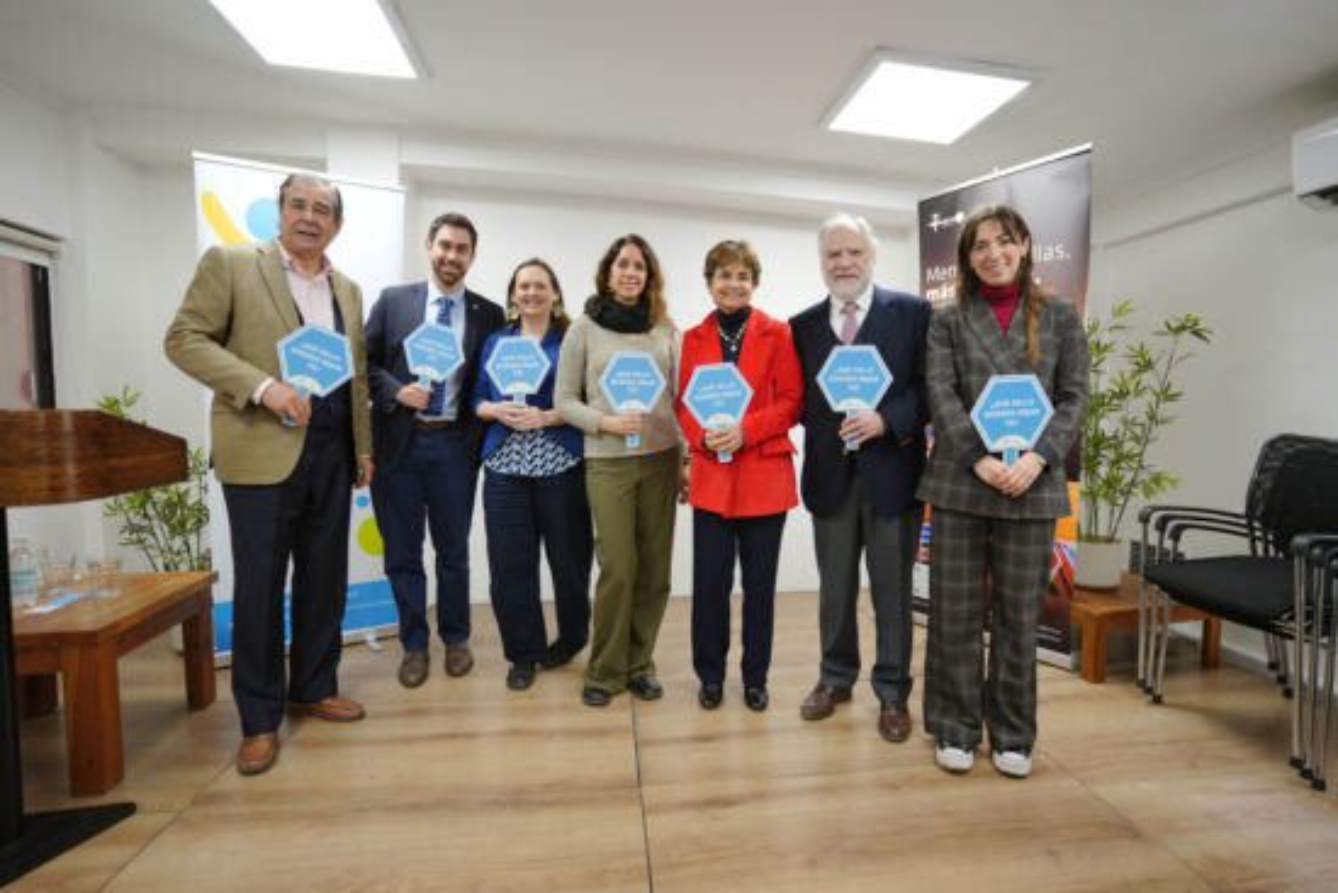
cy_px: 446
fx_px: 632
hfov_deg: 93.3
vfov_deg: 70.5
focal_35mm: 17
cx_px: 669
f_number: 2.8
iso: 1250
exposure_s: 1/100
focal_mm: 17
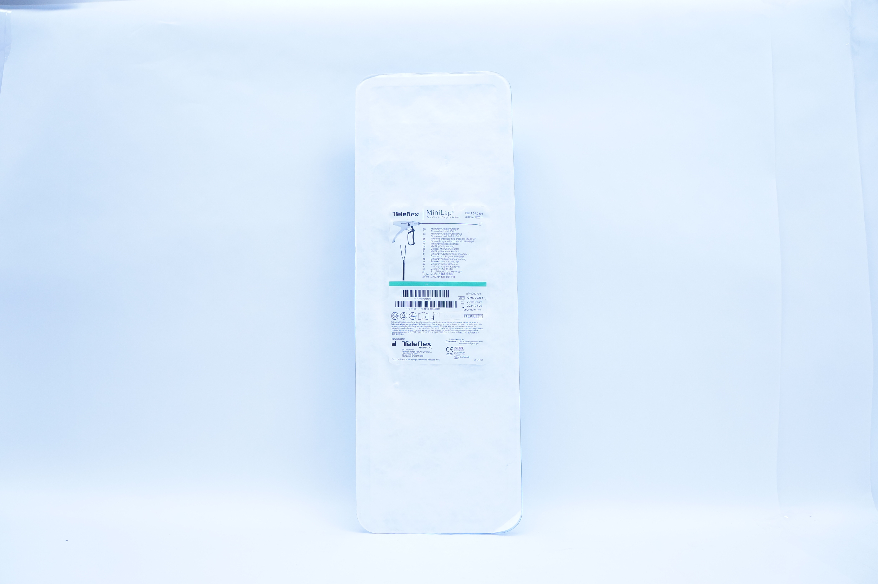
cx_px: 439
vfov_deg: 47.8
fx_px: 658
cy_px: 292
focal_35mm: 27
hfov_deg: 67.4
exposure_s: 1/125
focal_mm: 18
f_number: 5.6
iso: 800
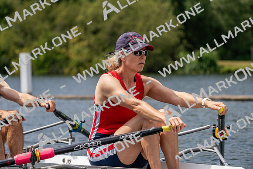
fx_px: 1406
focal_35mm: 200
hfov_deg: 10.3
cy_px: 84
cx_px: 126
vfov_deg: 6.9
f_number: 5.6
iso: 200
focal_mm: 200
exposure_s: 1/1600
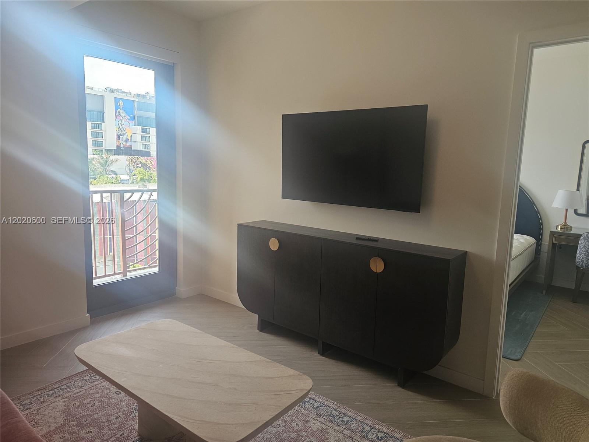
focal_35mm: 23
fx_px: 391
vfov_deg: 58.9
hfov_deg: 73.9
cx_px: 294
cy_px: 221
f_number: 1.7
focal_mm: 6.3
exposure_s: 1/120
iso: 125
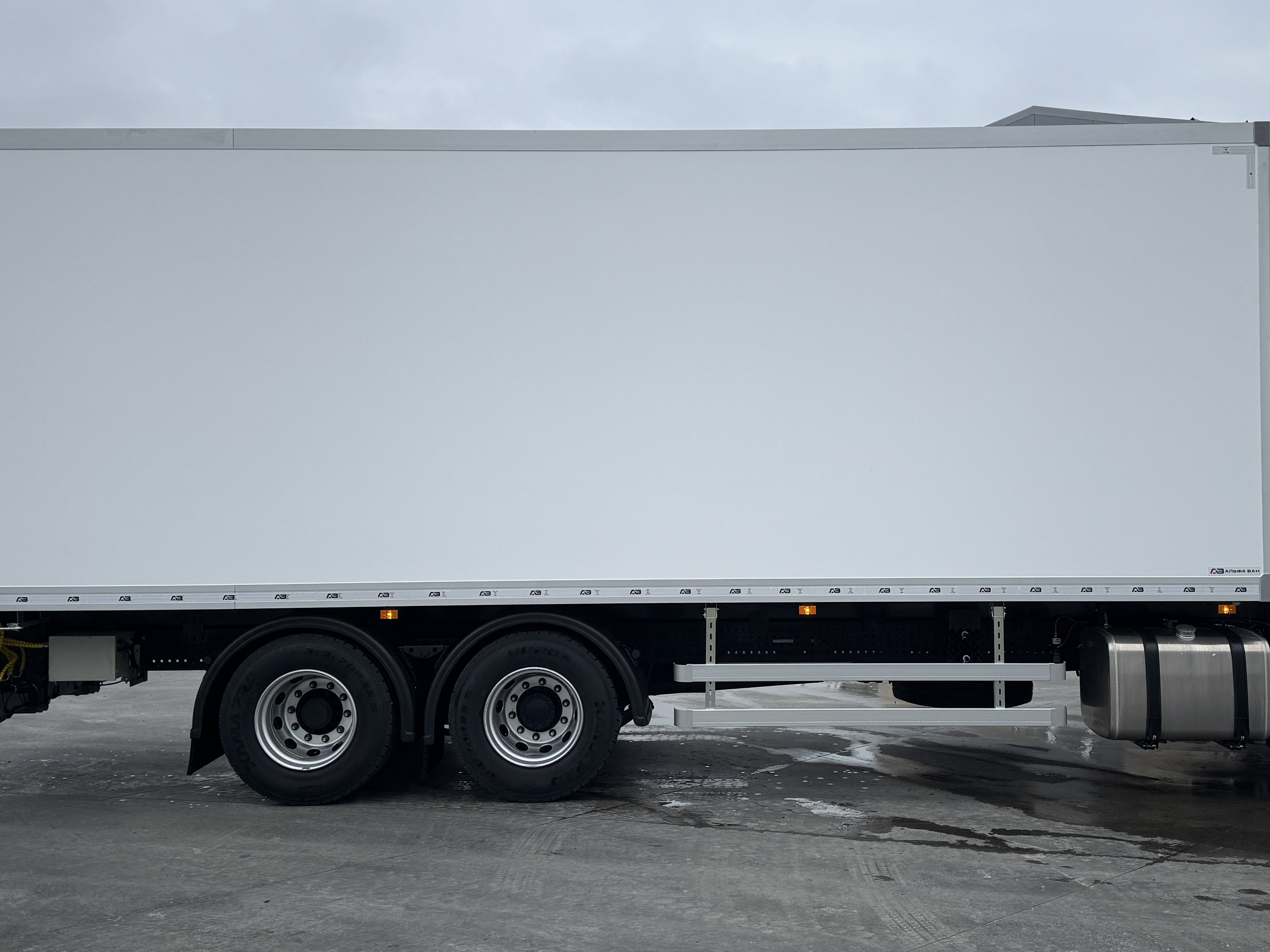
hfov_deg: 47.7
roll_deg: -1.0
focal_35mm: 39
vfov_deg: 36.8
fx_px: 1431
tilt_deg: -0.5
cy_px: 439
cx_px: 719
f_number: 1.78
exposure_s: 1/1112
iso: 80
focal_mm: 6.76
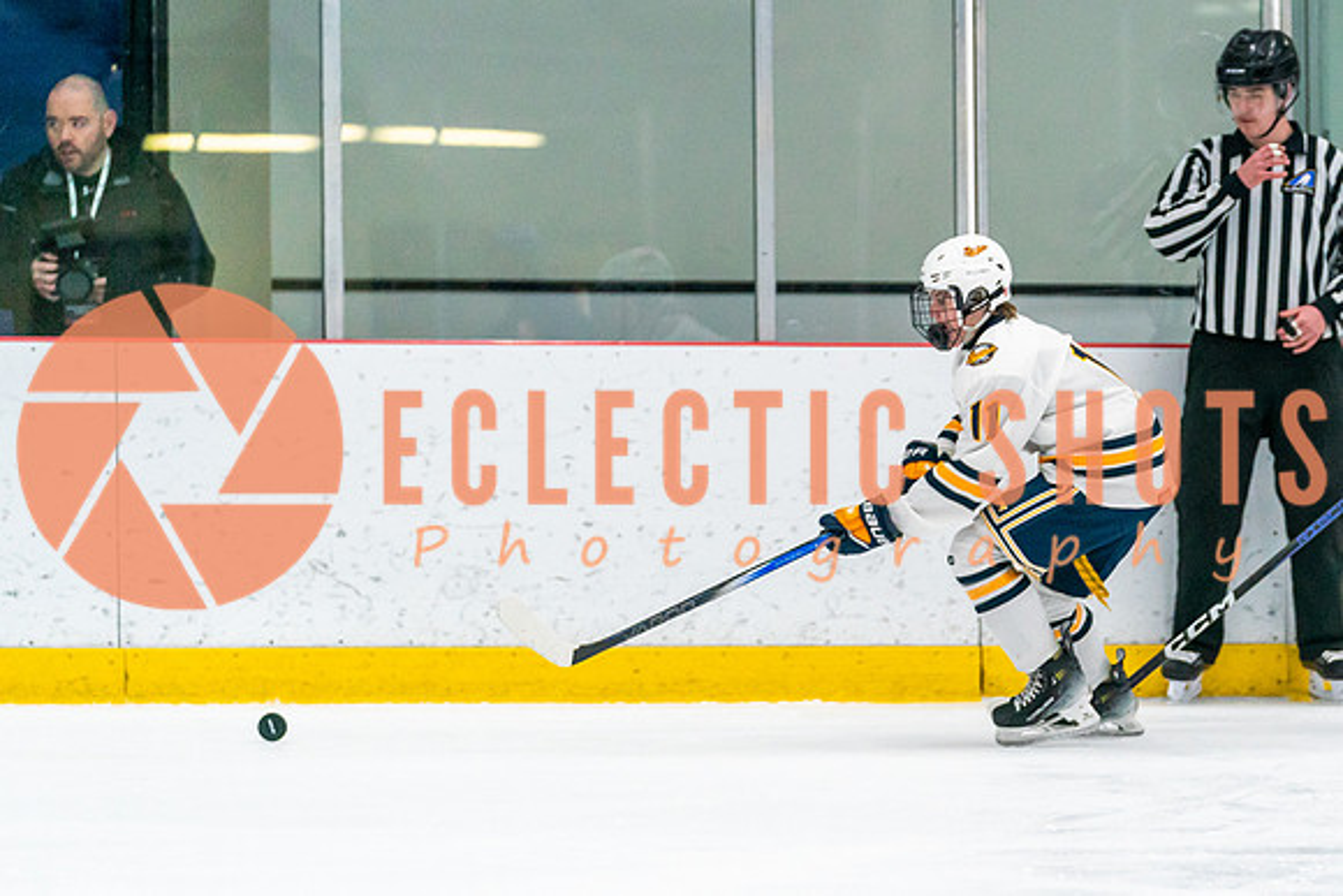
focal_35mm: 250
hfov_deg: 8.2
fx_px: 9322
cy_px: 389
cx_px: 955
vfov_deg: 5.5
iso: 3200
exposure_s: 1/1250
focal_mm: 161
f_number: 2.8
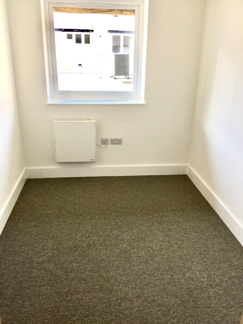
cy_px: 162
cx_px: 122
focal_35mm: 31
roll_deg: +0.7
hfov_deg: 45.4
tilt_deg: -22.2
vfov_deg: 58.4
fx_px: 290
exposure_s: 1/50
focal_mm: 3.3
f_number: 2.4
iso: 32
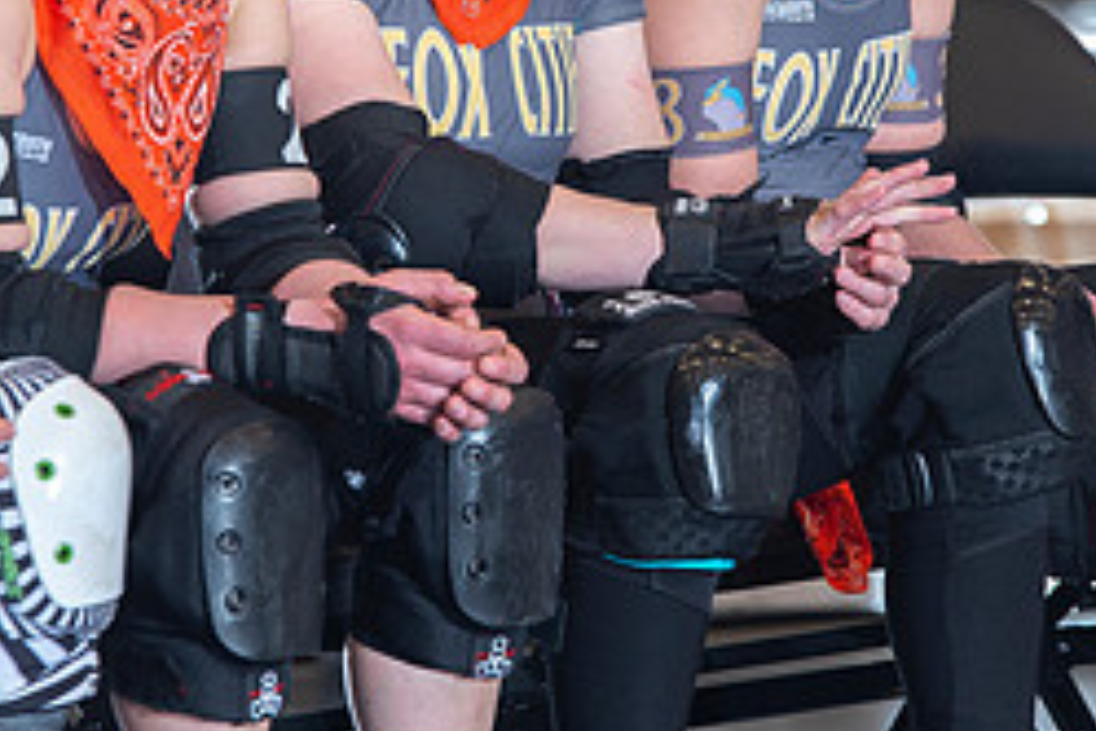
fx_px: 14186
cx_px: 563
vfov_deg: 3.0
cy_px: 200
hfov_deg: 4.4
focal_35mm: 466
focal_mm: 200
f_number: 5.6
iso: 640
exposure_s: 1/160
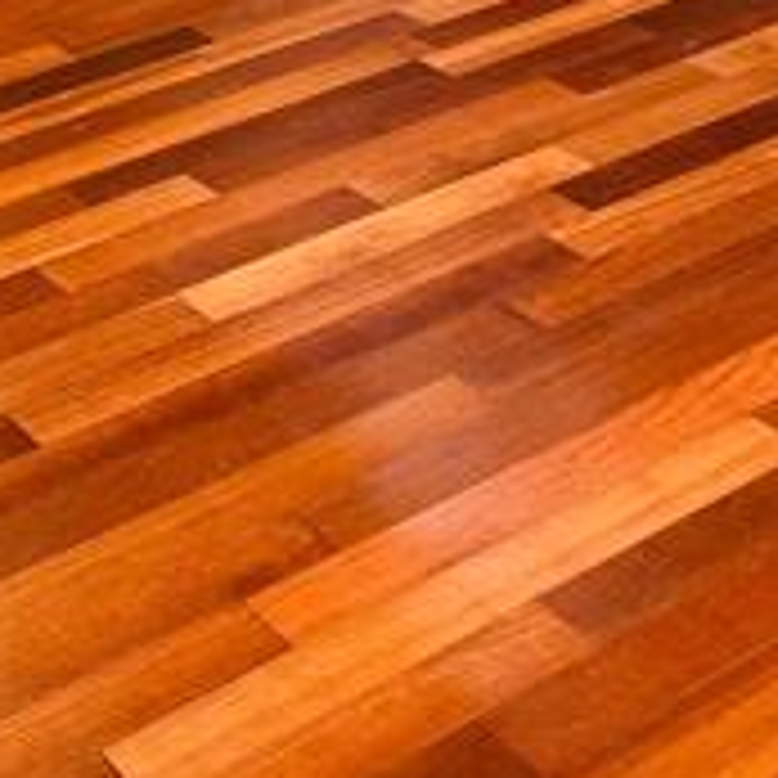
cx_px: 175
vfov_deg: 18.8
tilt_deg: -17.1
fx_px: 2161
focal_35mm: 85
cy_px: -261
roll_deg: +3.5
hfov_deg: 20.2
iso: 250
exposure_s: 1/60
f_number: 1.6
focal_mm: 5.1
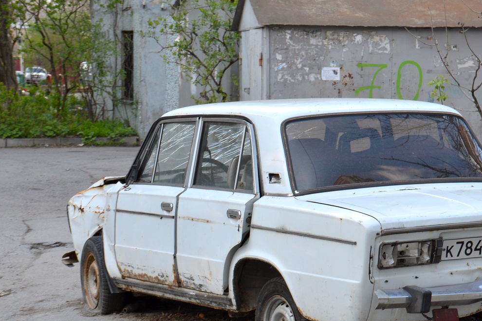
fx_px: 1338
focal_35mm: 100
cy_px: 180
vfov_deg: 13.7
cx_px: 330
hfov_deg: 20.3
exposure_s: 1/160
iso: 200
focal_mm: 44
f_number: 6.3
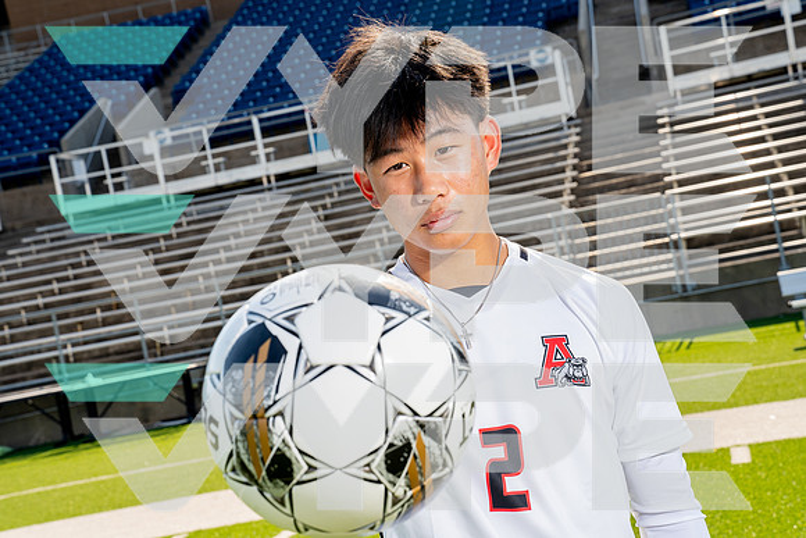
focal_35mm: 70
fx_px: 1568
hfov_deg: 28.8
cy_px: 269
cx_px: 403
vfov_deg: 19.5
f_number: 10
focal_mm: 70
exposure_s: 1/250
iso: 320
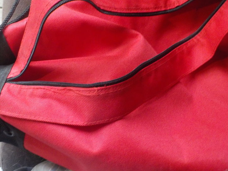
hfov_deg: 45.8
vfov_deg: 35.0
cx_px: 107
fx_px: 270
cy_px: 67
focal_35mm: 41
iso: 400
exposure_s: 1/13
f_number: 3.3
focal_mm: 4.1
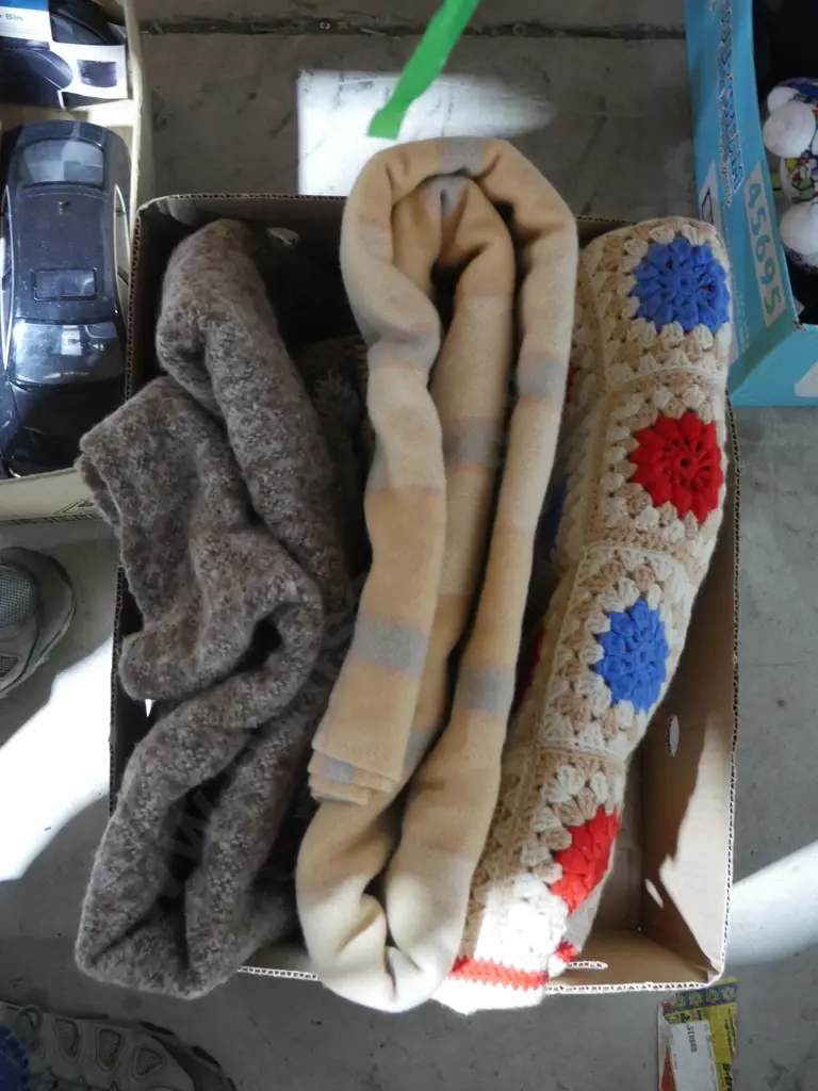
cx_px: 409
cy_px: 546
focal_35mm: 42
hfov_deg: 34.3
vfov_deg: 44.8
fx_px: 1323
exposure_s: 1/40
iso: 3200
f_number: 4.6
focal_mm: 21
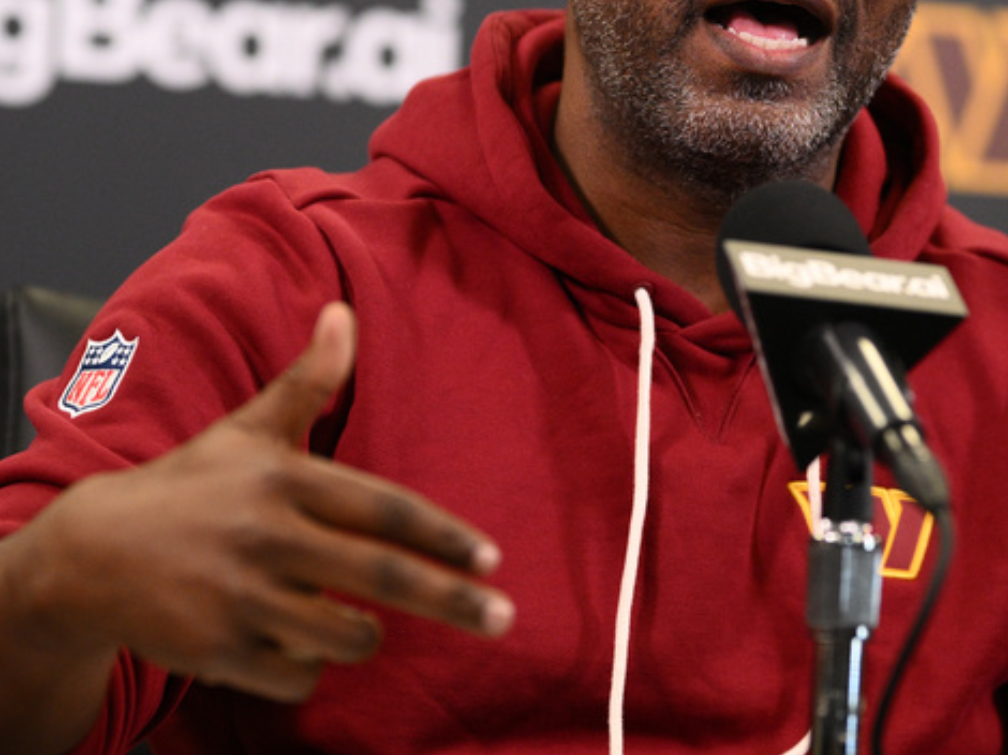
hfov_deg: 7.0
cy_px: 326
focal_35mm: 283
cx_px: 748
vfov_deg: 5.2
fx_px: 8237
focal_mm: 135
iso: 2000
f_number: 2
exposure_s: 1/1250
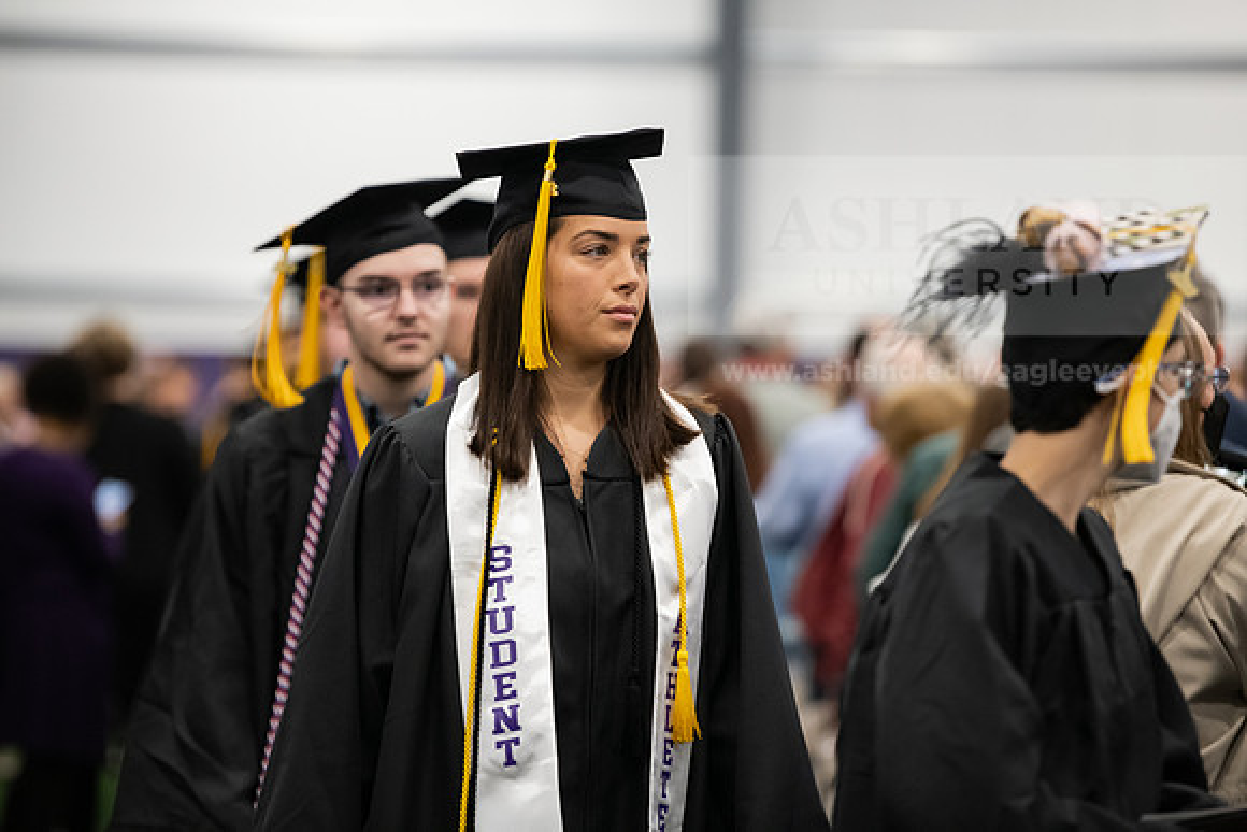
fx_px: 6409
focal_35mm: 185
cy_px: 416
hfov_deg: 11.1
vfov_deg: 7.4
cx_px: 624
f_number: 3.2
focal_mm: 185
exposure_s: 1/200
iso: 3200
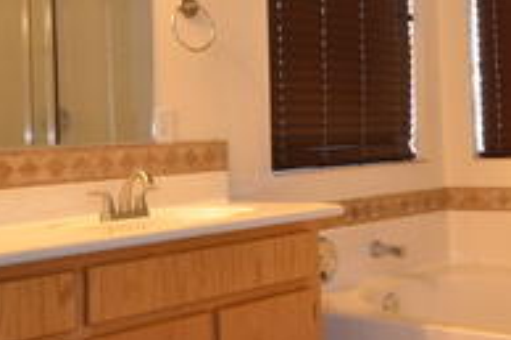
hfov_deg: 32.4
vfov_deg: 22.5
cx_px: 443
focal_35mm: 59
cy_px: 65
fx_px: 841
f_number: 5
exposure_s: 1/60
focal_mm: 15
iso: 800
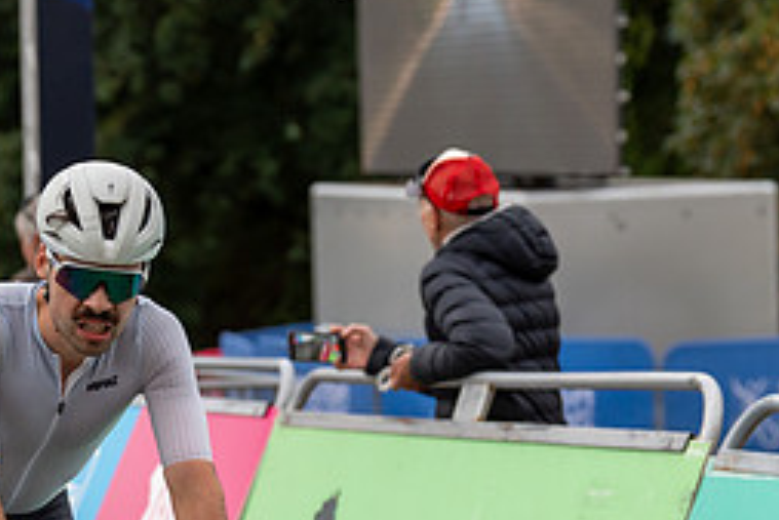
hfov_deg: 10.4
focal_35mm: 197
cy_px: 352
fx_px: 4265
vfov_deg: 7.0
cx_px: 83
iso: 640
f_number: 3.5
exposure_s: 1/1000
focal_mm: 86
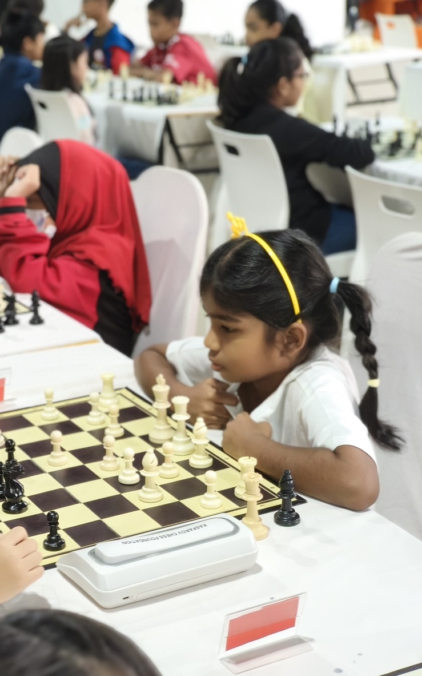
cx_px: 73
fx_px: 1214
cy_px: 341
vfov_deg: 31.1
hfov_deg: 19.5
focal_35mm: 66
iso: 2000
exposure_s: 1/99.5
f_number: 1.9
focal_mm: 7.1
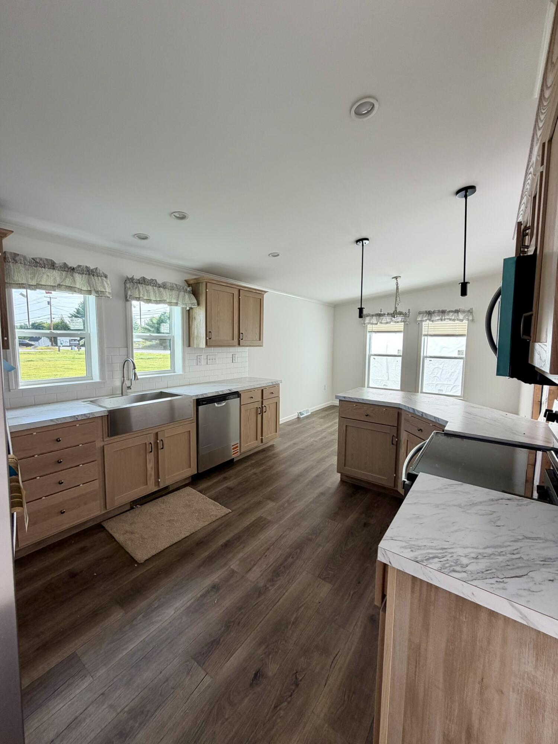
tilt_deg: -5.5
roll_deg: -0.9
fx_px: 301
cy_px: 372
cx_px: 279
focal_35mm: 14
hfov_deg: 85.7
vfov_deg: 102.1
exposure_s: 1/134
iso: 50
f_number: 2.2
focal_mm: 2.22
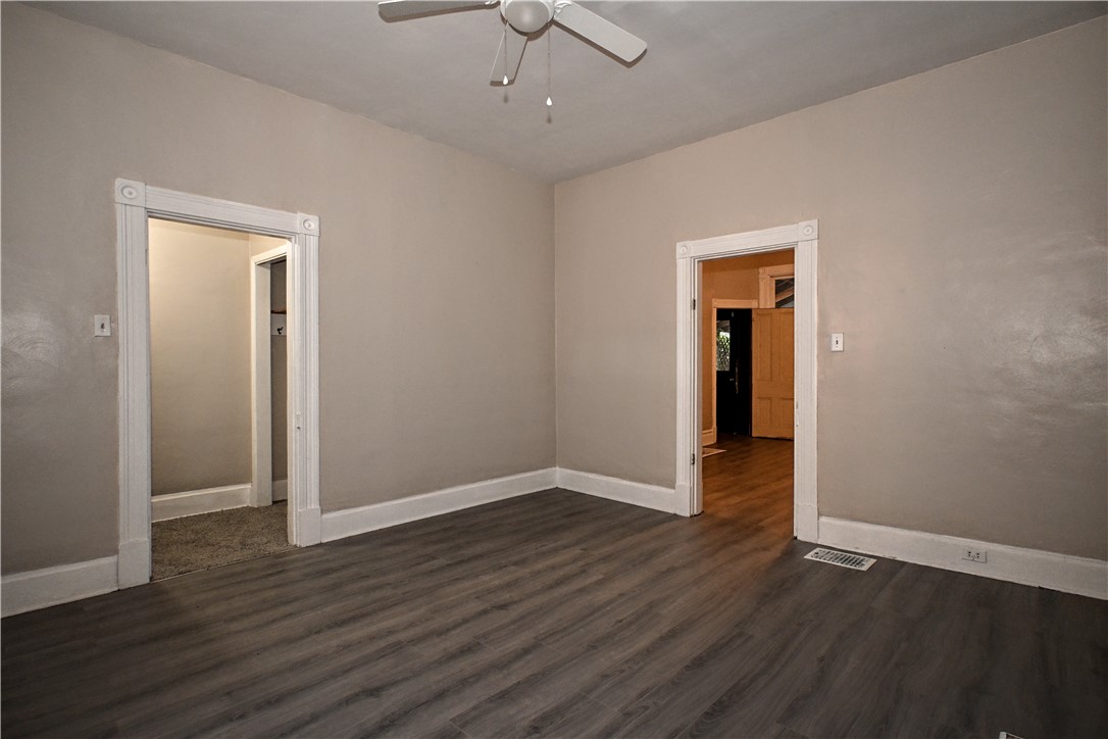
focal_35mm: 19
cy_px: 370
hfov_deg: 87.7
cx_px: 554
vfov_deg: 65.2
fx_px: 577
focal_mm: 12.5
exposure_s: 1/60
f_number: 4
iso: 1600
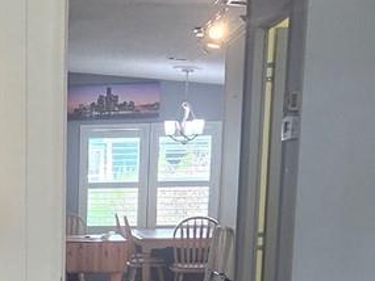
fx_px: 791
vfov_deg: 19.0
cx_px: -97
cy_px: 343
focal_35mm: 73
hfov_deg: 23.8
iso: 200
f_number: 2.2
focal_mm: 2.2
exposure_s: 1/120
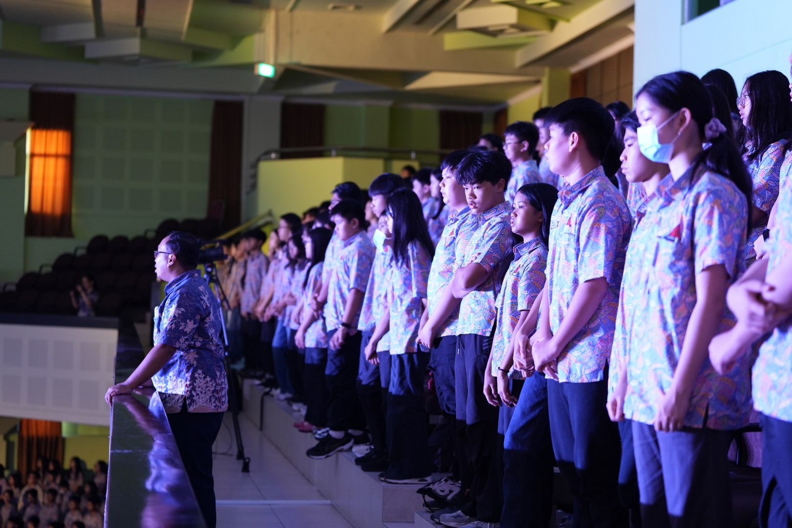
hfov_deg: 28.8
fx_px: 1540
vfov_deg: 19.5
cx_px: 396
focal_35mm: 70
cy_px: 264
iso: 1000
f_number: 2.8
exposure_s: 1/25
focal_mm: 70
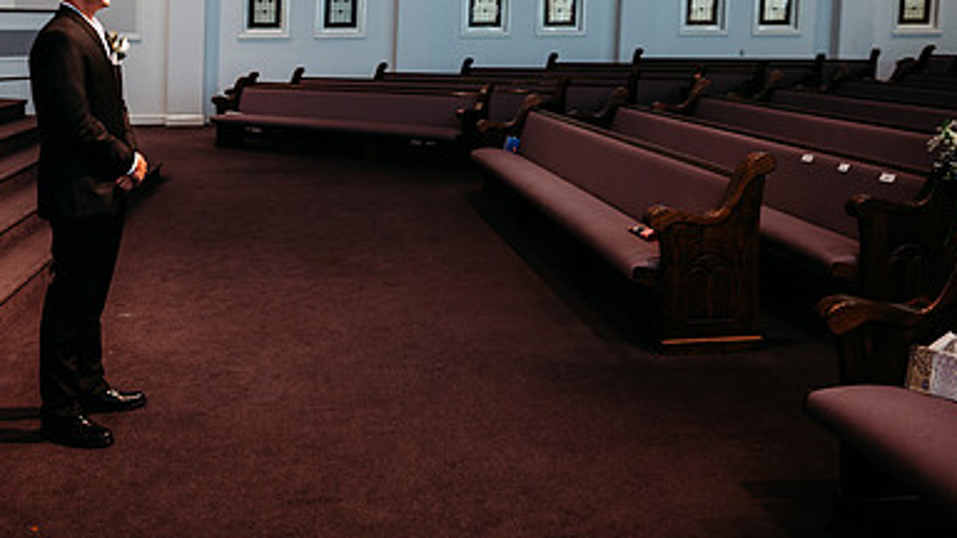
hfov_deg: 52.2
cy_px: 83
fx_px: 964
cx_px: 354
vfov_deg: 30.2
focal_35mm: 38
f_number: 2.5
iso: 640
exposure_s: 1/160
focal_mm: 24
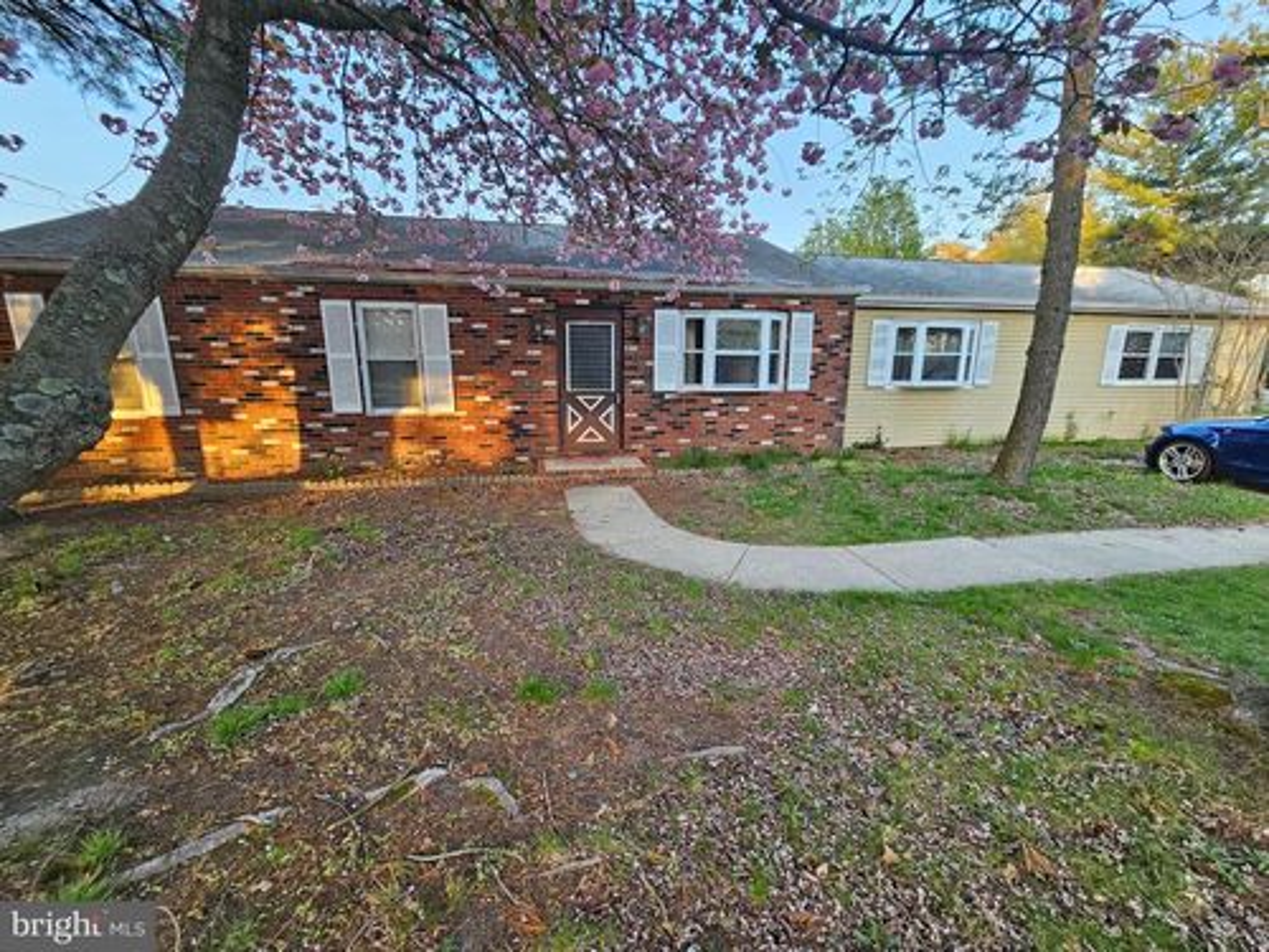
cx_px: 634
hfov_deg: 106.2
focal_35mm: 13
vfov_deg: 89.9
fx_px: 477
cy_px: 476
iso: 64
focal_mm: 2.2
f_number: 2.2
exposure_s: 1/60
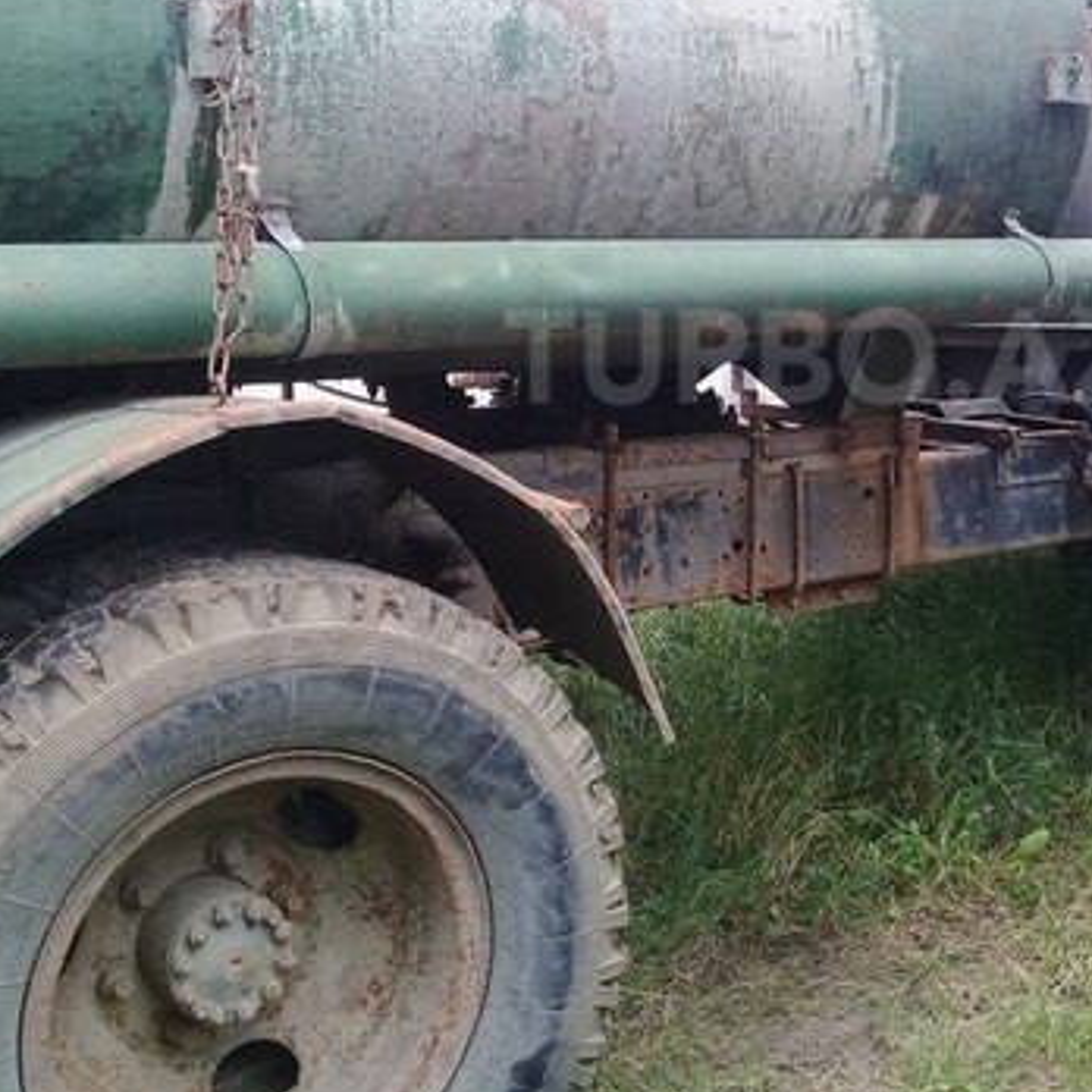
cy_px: 356
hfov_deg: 32.2
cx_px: 825
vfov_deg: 32.5
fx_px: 1856
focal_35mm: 52
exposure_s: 1/300
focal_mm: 3.3
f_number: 2.2
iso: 50
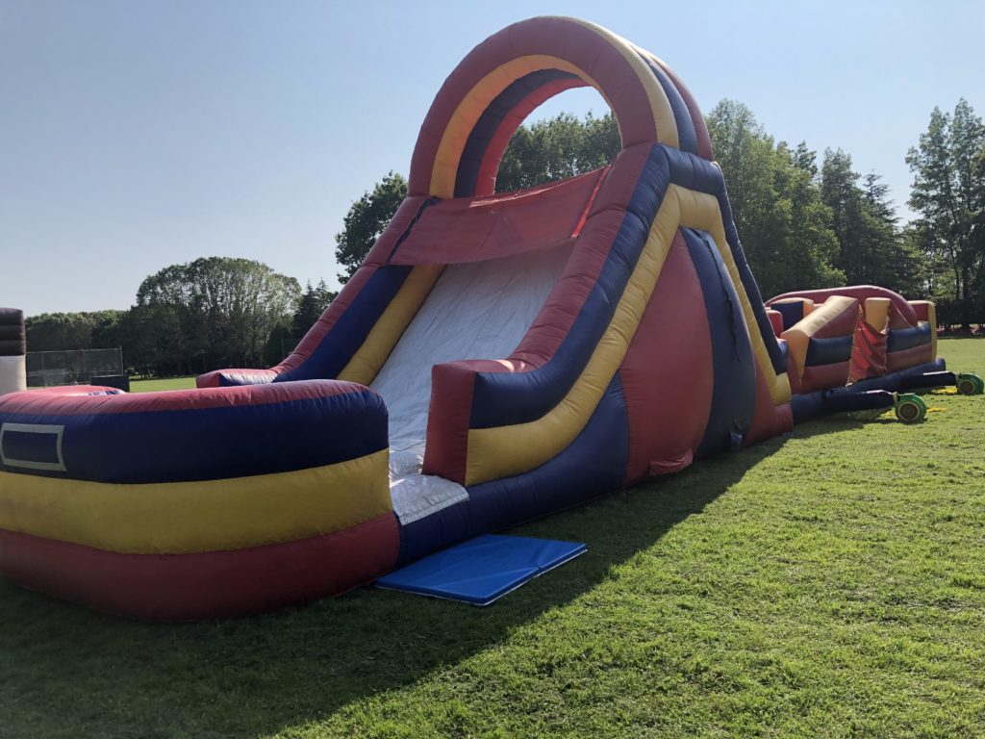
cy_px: 370
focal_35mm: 28
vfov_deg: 49.7
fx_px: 797
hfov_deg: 63.4
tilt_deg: -0.1
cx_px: 492
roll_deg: +4.0
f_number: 1.8
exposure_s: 1/2315
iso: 25
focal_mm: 3.99
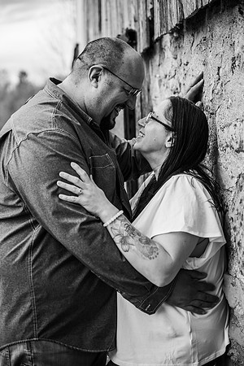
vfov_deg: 28.8
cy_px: 183
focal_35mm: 70
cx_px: 122
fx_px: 712
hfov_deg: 19.5
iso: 320
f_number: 3.5
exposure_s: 1/250
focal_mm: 70
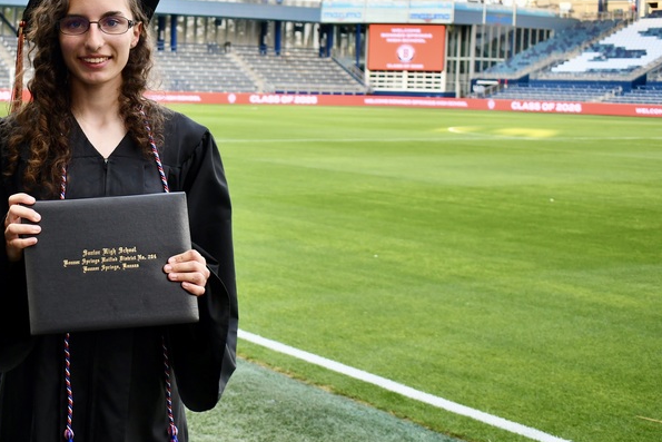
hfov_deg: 31.5
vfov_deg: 21.9
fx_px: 1140
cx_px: 129
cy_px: 210
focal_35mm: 62
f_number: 4
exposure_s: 1/250
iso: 400
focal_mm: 24
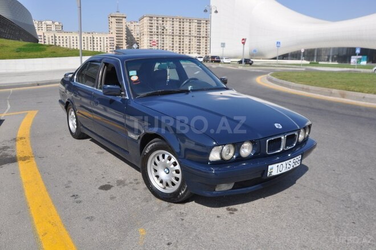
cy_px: 125
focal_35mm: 27
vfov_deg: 47.8
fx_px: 282
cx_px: 188
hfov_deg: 67.5
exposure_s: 1/320
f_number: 9
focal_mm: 18
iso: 200
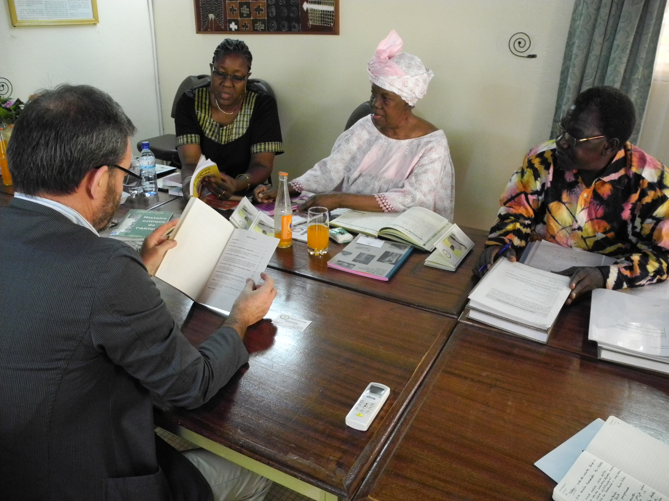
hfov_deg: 63.4
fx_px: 541
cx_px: 334
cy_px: 250
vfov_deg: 49.7
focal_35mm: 28
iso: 704
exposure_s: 1/25
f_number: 2.8
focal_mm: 6
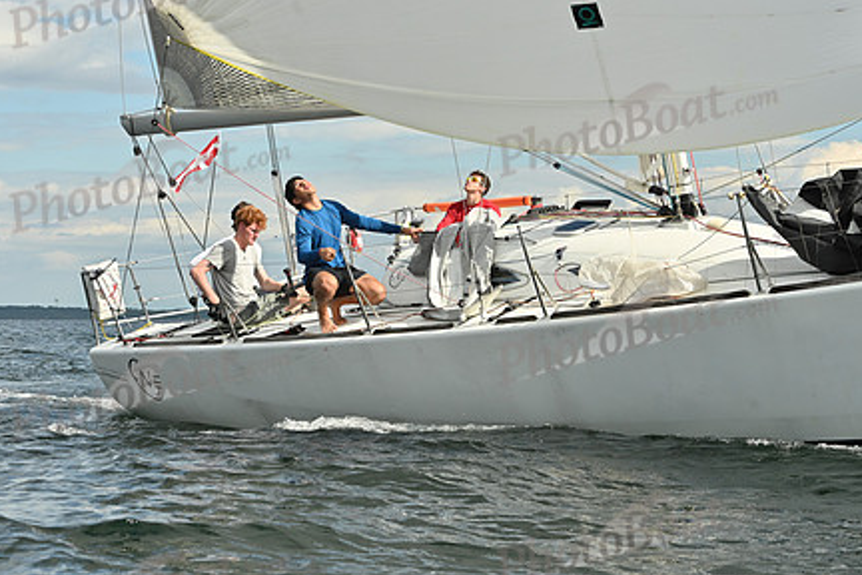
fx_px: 2251
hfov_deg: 21.7
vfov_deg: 14.5
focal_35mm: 94
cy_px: 257
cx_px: 395
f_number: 9
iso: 250
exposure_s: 1/800
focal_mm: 70
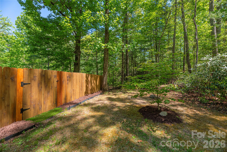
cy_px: 76
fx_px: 88
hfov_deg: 104.2
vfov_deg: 81.2
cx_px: 114
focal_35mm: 14
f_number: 7.1
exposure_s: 1/640
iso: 320
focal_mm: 14
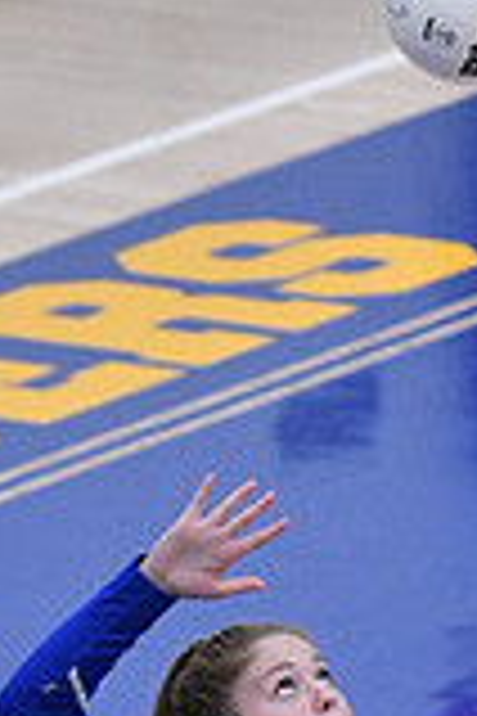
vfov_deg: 2.8
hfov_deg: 1.9
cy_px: 1288
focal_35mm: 737
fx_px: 14643
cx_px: 362
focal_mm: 135
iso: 6400
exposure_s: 1/1250
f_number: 3.2
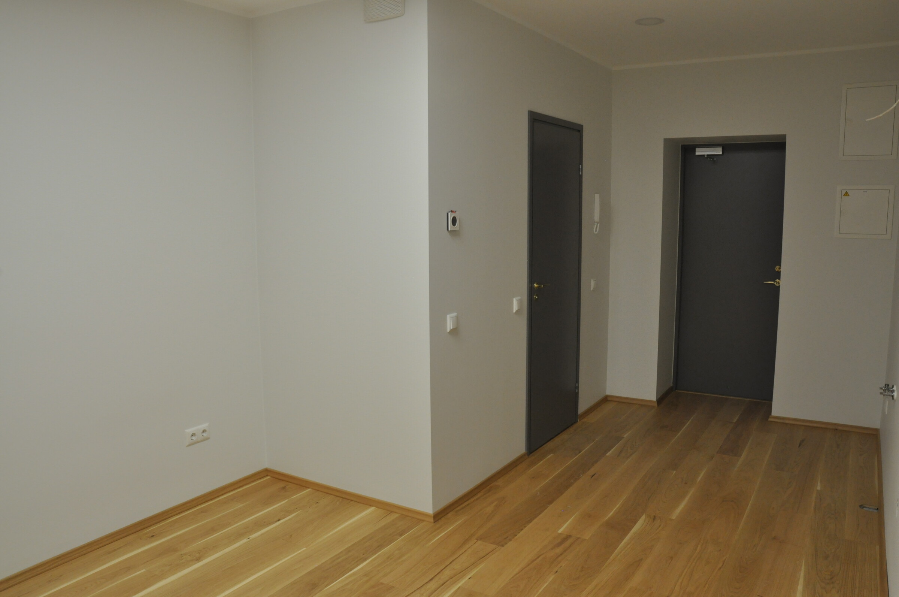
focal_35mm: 27
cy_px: 298
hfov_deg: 67.4
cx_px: 450
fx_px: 673
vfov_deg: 47.8
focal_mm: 18
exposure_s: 1/20
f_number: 13
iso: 800
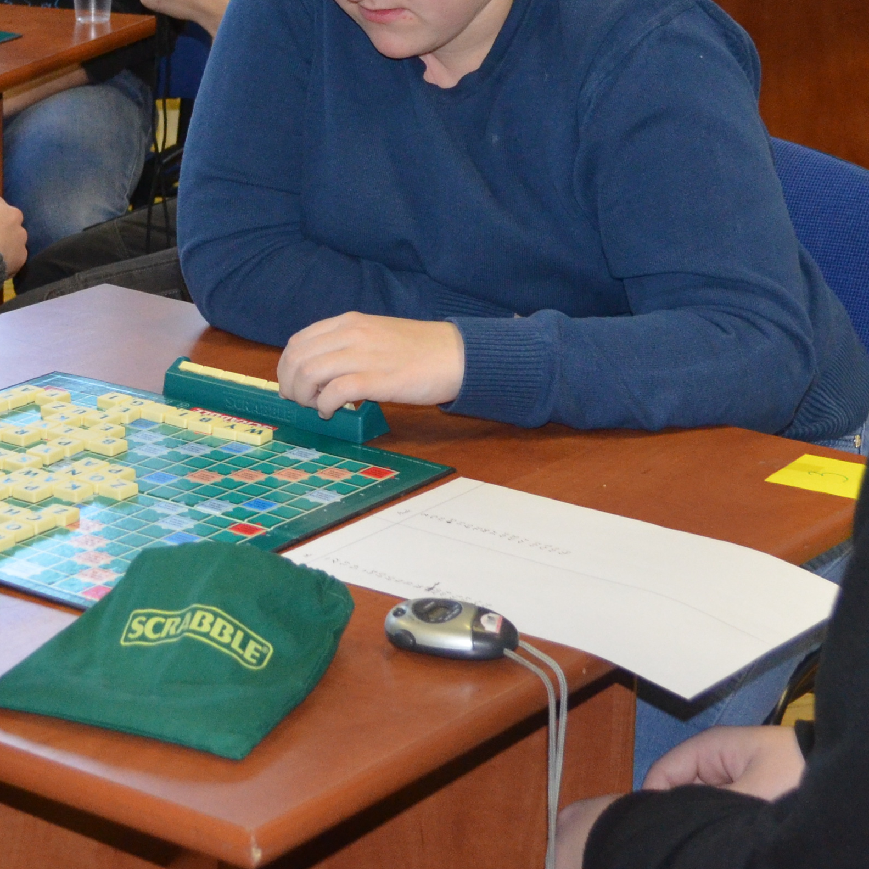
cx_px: 298
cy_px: -22
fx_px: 2925
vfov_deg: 16.5
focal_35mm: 103
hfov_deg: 16.9
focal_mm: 26
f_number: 4.2
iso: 1400
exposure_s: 1/60
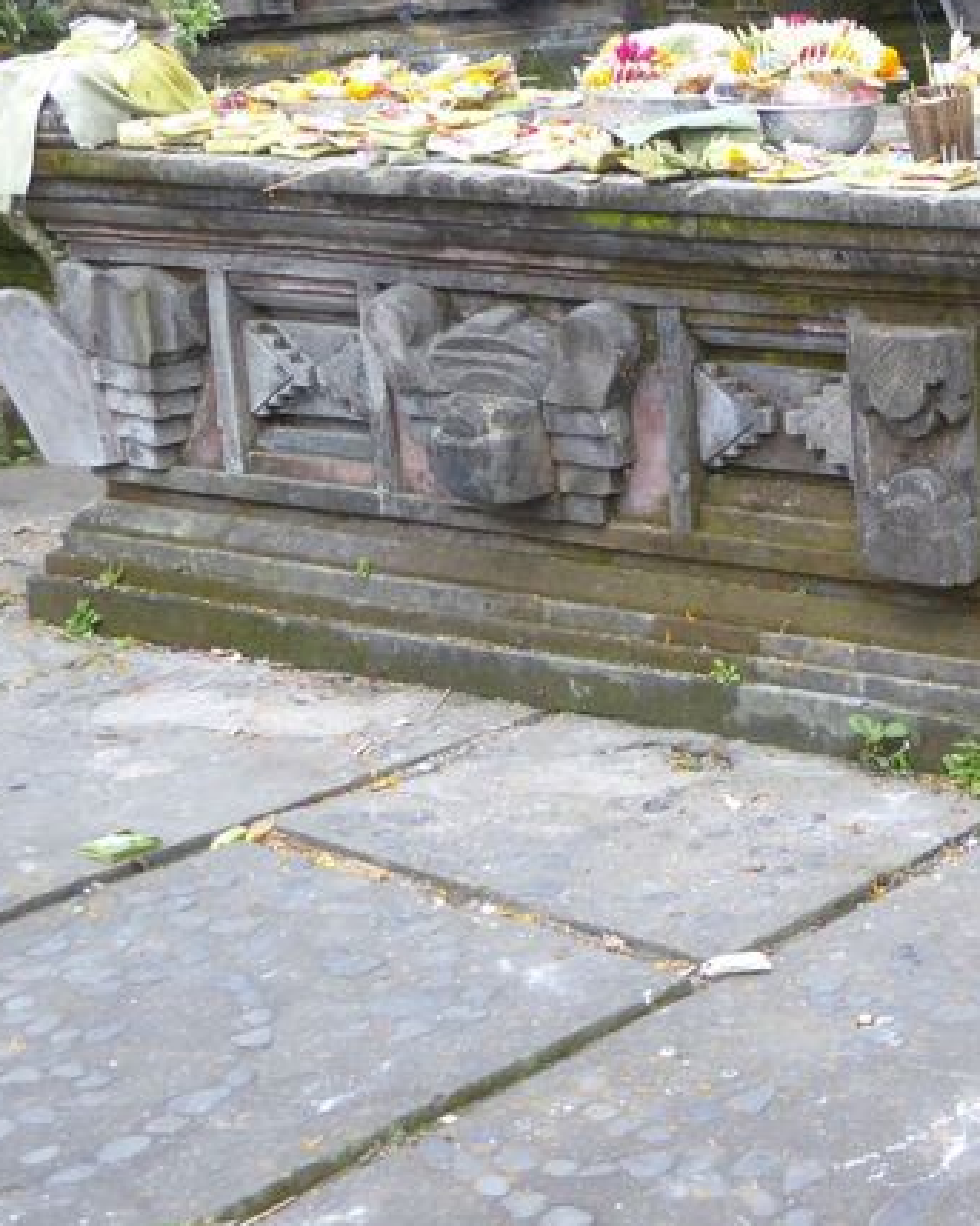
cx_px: 1123
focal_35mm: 71
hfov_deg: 20.4
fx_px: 2575
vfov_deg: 26.6
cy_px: 400
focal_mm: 6.7
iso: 160
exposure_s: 1/60
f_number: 3.7
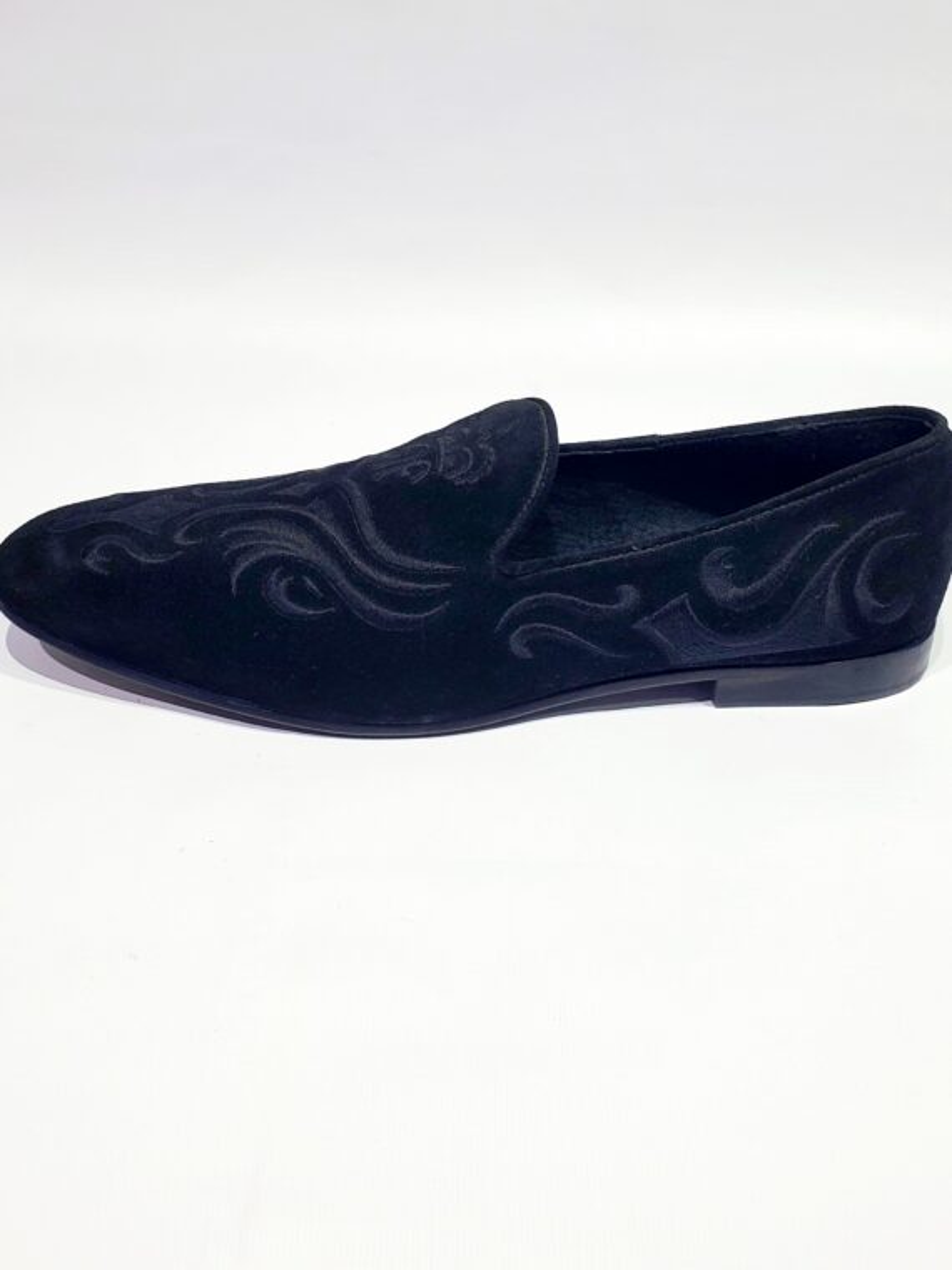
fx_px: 953
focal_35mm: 26
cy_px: 635
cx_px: 476
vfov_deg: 67.3
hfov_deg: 53.1
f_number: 2.4
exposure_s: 1/100
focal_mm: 4.3
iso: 64
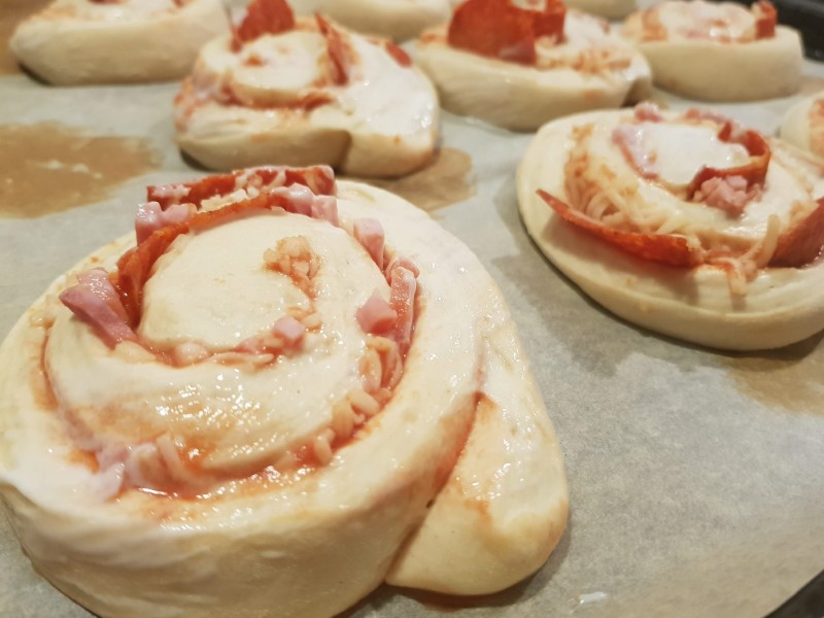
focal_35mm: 26
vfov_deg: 53.1
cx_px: 412
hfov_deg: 67.3
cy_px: 309
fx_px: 619
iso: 250
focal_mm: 4.2
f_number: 1.7
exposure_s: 1/33
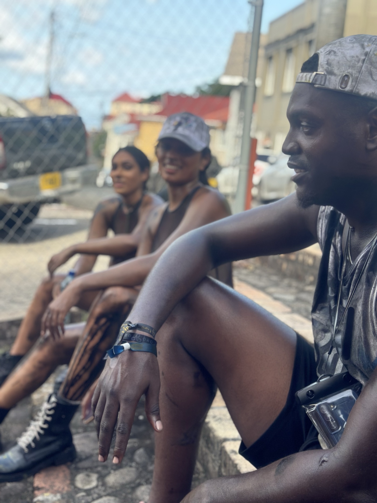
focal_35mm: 48
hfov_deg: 30.3
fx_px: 697
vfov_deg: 39.7
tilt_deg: -8.6
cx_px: 188
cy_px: 252
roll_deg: -4.8
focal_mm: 6.86
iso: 80
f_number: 1.78
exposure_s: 1/654
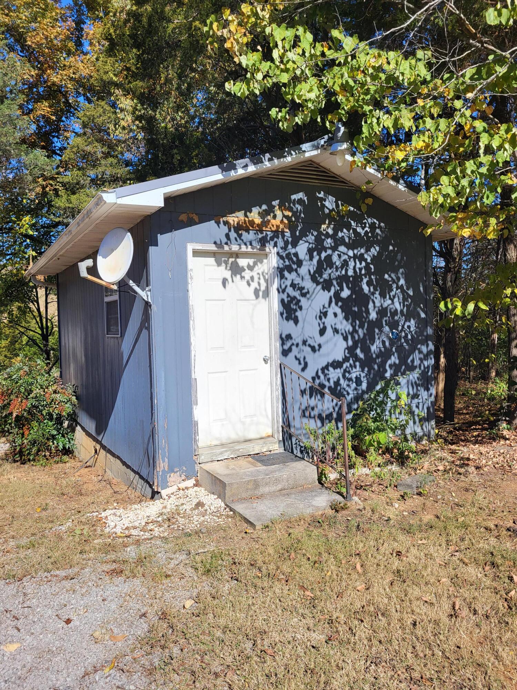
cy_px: 345
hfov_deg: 53.1
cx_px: 258
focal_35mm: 26
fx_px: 518
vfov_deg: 67.3
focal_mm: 5.4
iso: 40
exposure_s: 1/2436
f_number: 1.8
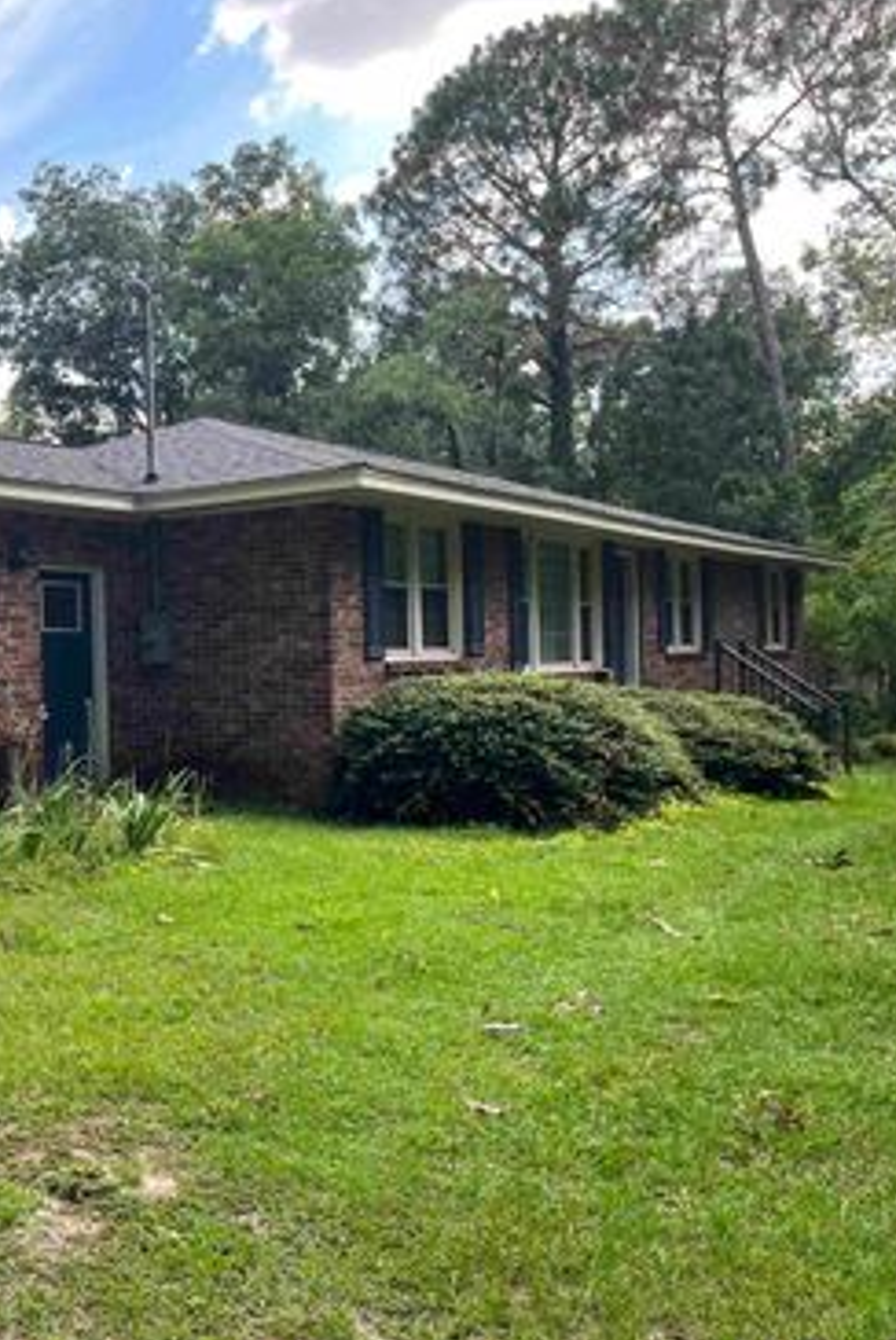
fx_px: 1379
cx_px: 110
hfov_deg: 34.3
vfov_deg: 51.8
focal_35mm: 37
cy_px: 674
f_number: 1.6
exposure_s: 1/469
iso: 50
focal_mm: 5.1
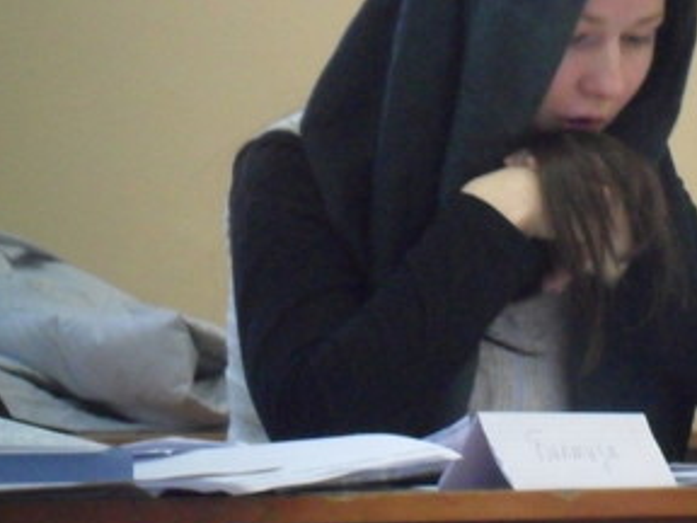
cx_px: 586
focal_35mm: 203
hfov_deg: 9.7
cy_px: 142
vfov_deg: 7.3
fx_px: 4087
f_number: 5.4
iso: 800
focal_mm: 21
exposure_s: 1/20
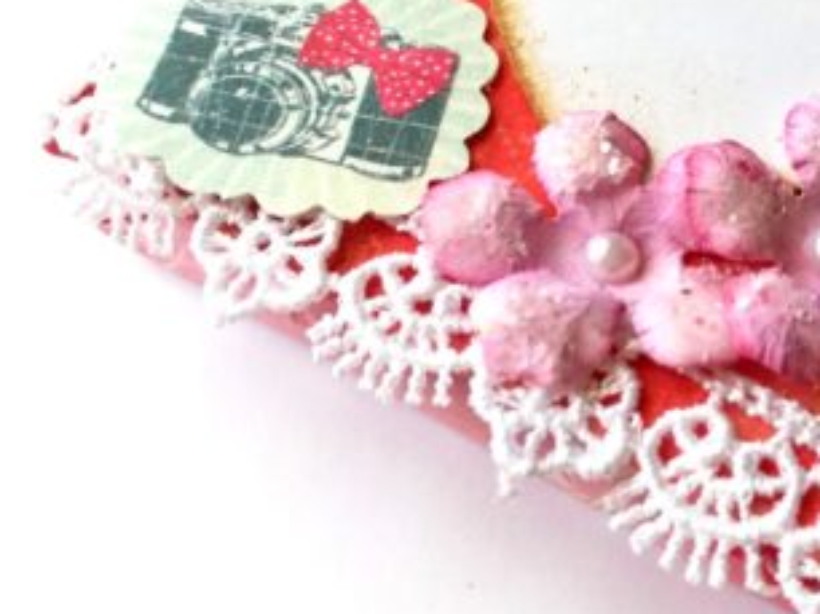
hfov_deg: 35.2
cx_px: 750
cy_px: 156
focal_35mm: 51
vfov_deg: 28.1
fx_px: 1207
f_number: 2.2
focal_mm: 3.83
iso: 80
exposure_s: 1/50
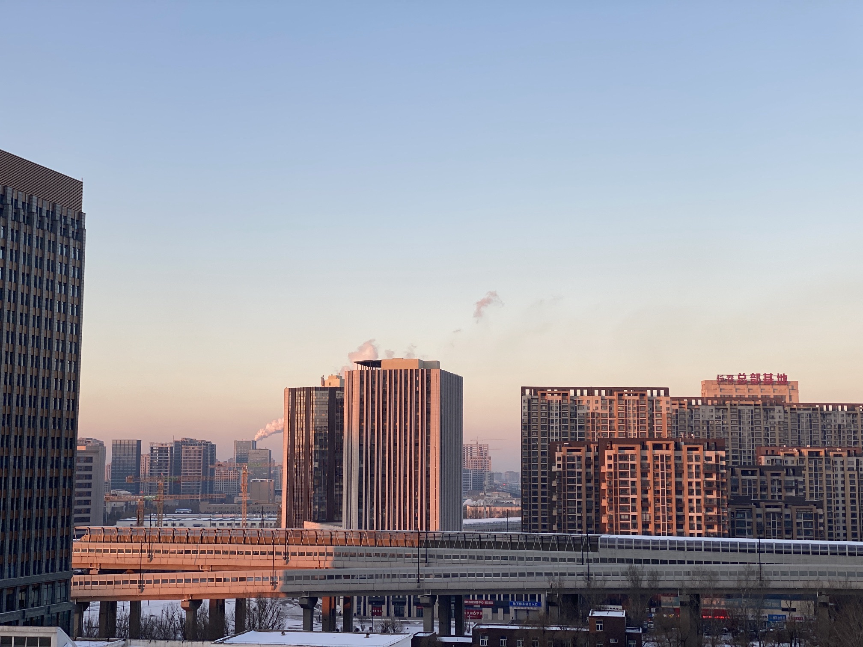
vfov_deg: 28.0
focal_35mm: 52
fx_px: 1296
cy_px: 324
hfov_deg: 36.8
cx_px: 432
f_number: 2
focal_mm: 6
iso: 20
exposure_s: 1/205
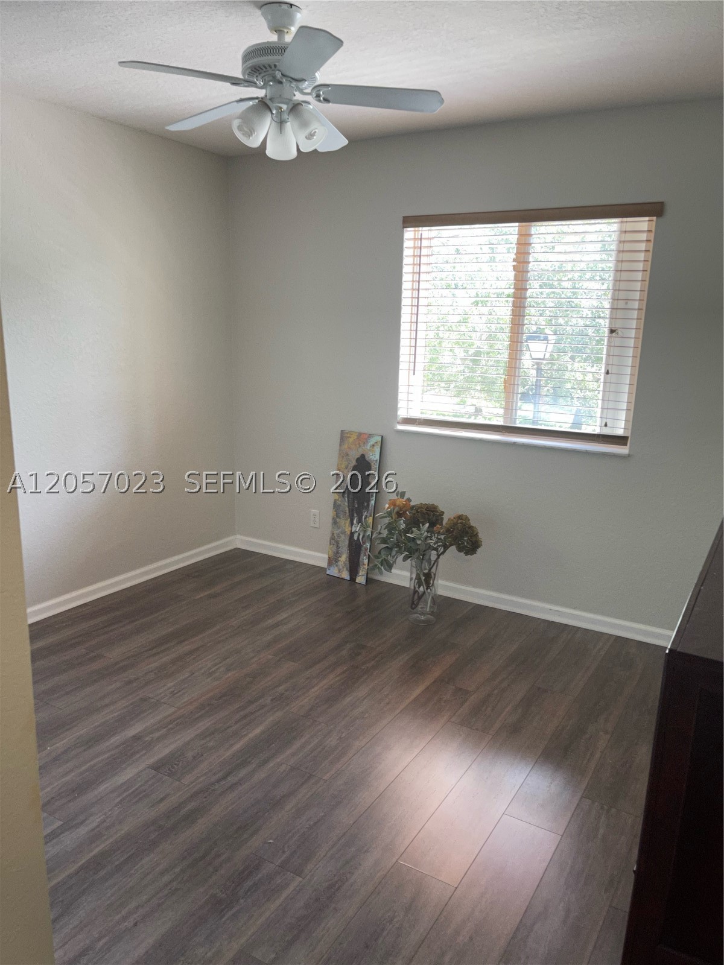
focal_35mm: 26
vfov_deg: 67.3
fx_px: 725
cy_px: 482
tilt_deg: -13.2
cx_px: 362
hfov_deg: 53.1
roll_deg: -2.0
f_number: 1.6
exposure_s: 1/60
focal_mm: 5.1
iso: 100
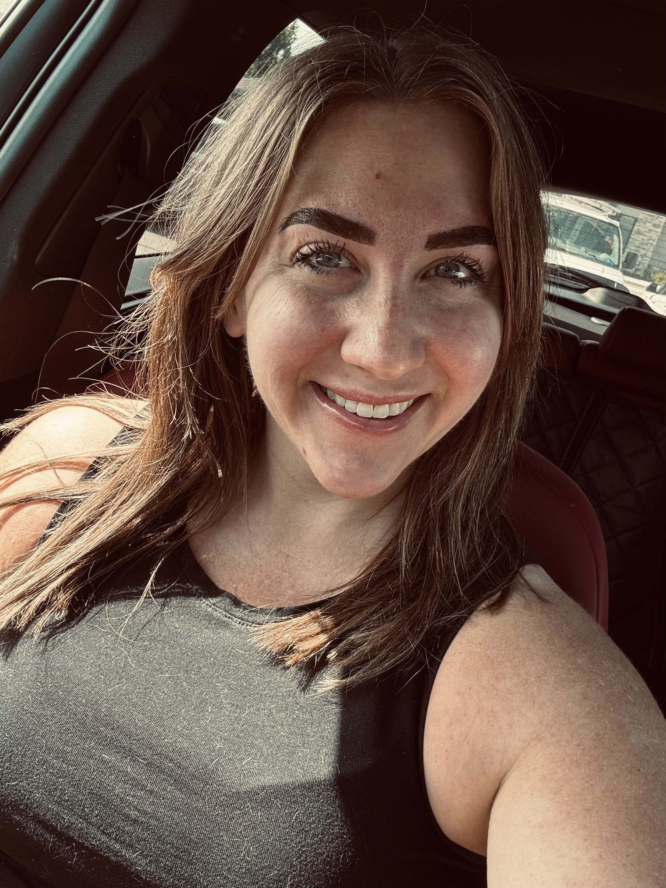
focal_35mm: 30
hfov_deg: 46.8
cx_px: 333
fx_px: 770
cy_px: 444
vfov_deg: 60.0
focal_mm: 2.69
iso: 40
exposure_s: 1/121
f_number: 1.9
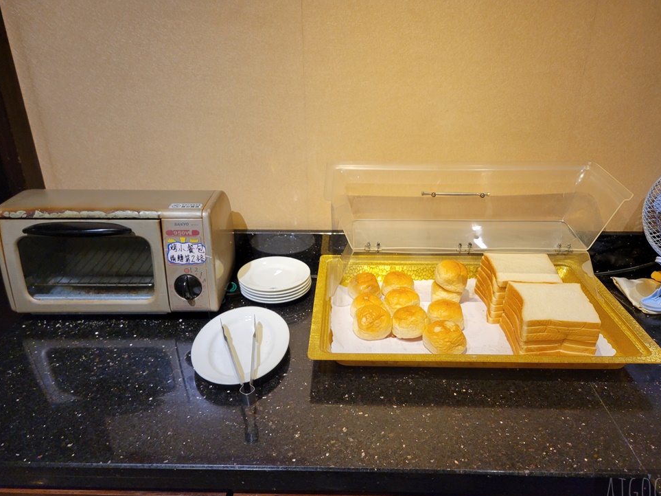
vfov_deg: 51.3
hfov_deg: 65.3
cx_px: 340
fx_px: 516
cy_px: 257
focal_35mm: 27
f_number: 1.8
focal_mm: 5.4
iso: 250
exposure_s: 1/120
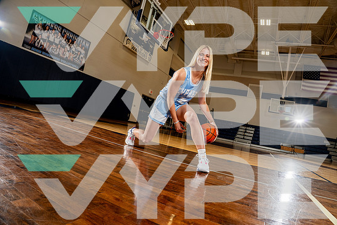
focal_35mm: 21
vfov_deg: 59.6
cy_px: 113
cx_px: 175
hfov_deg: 81.1
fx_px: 197
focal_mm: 20
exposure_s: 1/250
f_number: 5.6
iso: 400
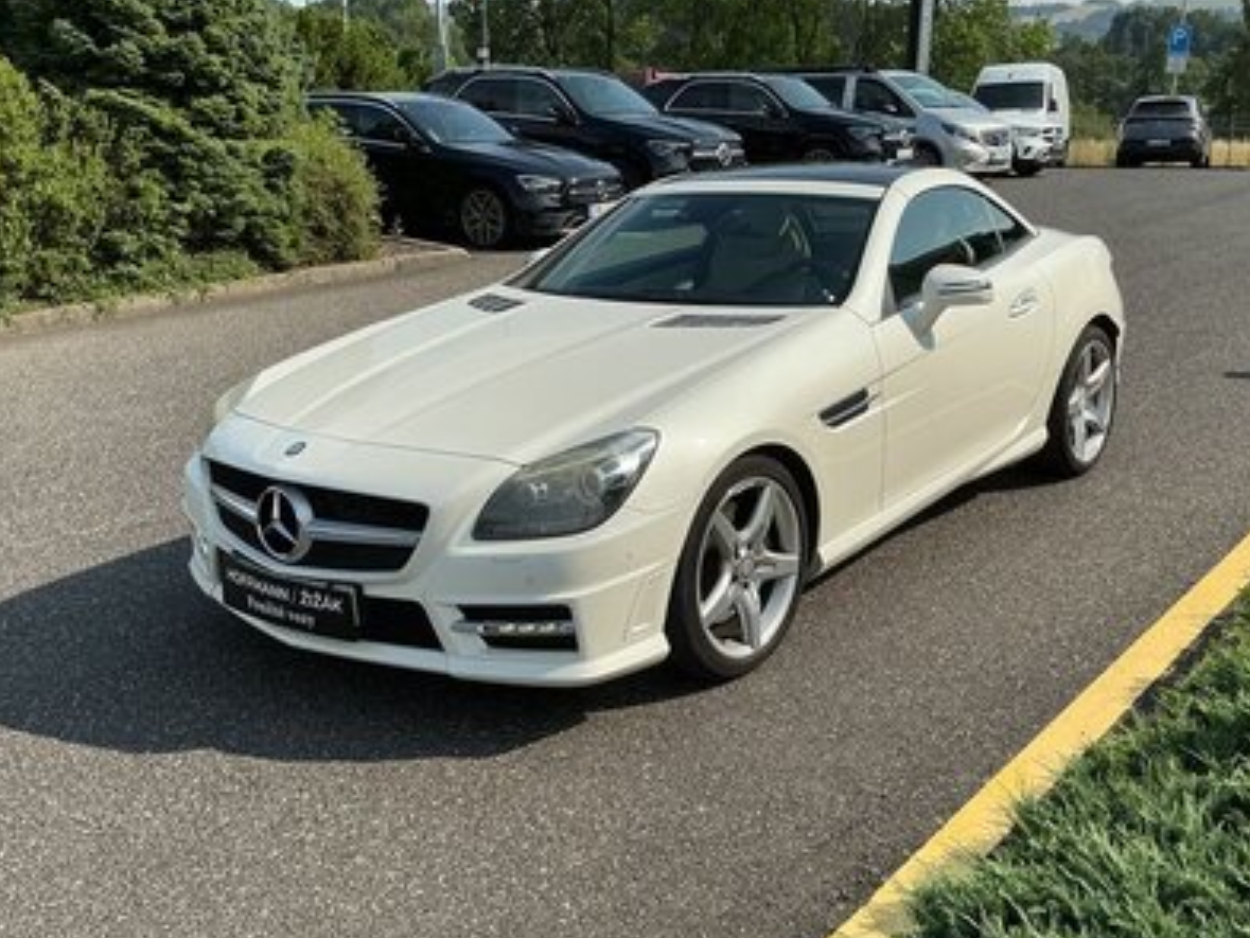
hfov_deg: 51.3
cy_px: 486
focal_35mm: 36
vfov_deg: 39.7
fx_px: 1300
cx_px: 662
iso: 25
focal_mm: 3
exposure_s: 1/2427
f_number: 1.8
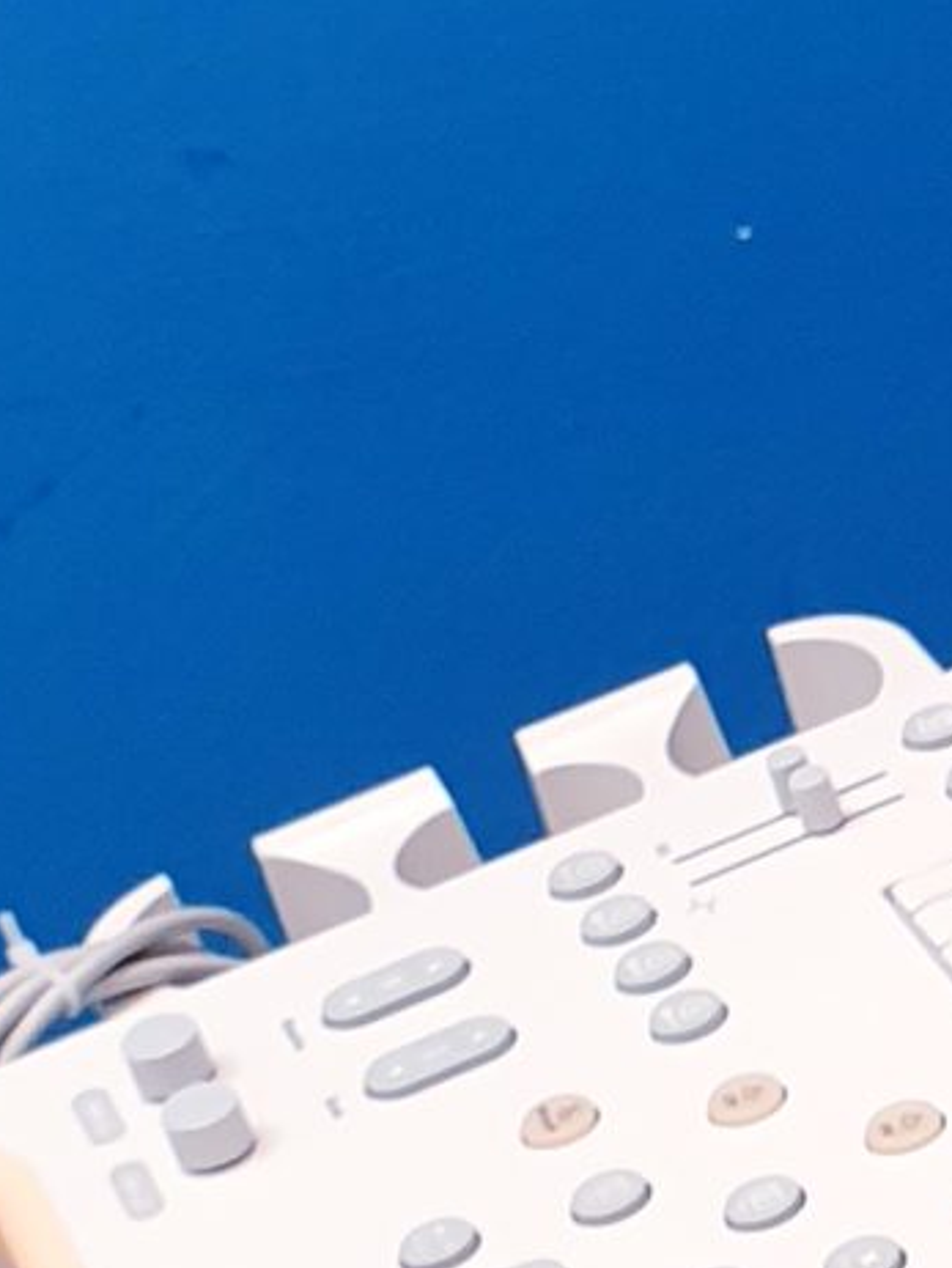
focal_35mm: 144
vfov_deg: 13.5
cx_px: 1674
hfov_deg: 9.8
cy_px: 1199
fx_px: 5275
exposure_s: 1/50
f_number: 2.4
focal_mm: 4.3
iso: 125
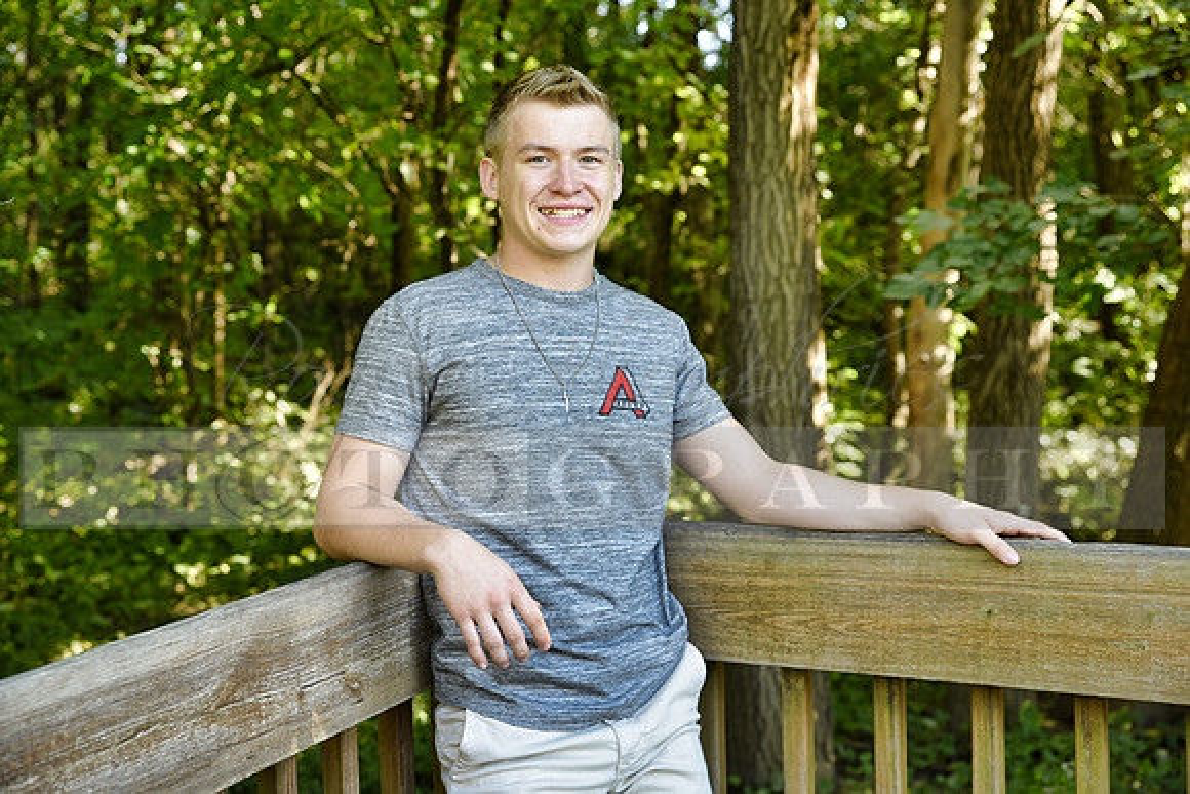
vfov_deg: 24.6
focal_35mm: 55
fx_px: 1818
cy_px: 397
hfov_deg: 36.2
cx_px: 595
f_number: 4
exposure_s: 1/60
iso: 200
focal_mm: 55
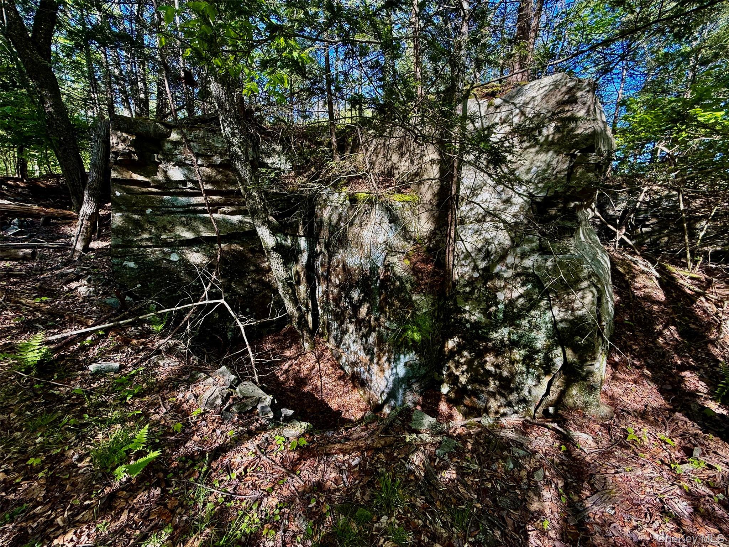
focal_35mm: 14
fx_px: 295
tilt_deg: -11.3
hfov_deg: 102.1
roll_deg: -1.8
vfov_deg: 85.7
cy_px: 274
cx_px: 364
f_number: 2.2
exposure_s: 1/143
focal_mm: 2.22
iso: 64
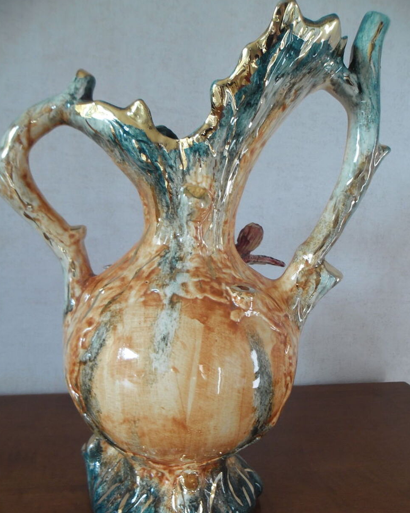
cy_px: 273
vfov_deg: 60.4
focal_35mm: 29
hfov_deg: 50.0
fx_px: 440
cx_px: 206
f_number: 3.5
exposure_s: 1/43
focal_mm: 4.9
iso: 100
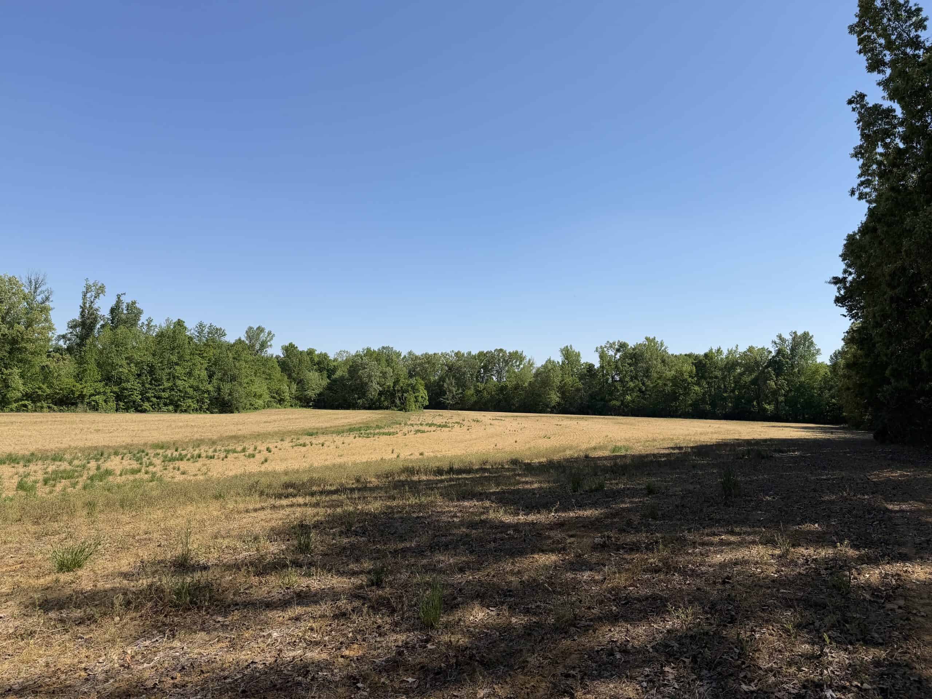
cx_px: 466
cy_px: 350
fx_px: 646
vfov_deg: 56.8
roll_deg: -1.0
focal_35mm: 24
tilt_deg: +3.7
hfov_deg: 71.6
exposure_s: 1/5319
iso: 80
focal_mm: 6.76
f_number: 1.78
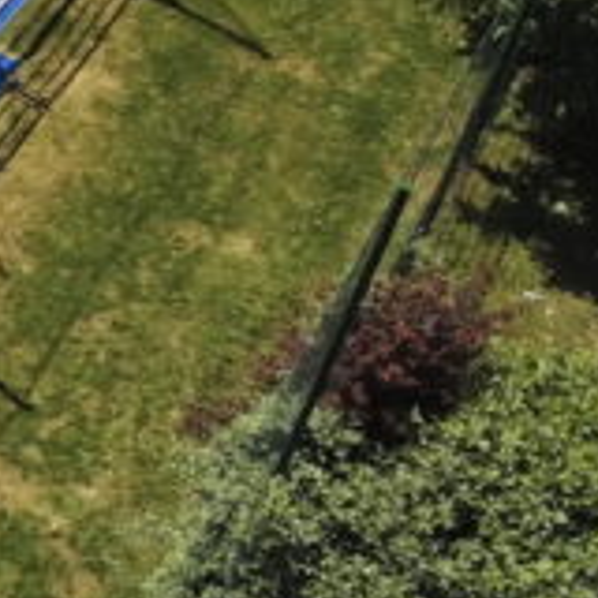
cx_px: -755
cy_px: 112
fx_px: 2541
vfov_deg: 13.4
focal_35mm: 130
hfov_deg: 11.5
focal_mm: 4
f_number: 2.4
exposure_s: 1/1923
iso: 106
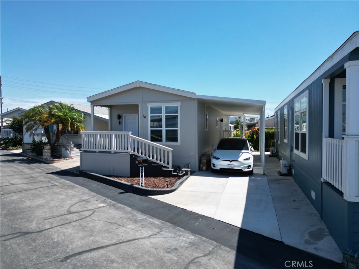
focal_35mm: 24
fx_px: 249
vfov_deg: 56.8
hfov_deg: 71.6
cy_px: 134
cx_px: 180
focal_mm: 6.72
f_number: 1.7
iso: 130
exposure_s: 1/2500
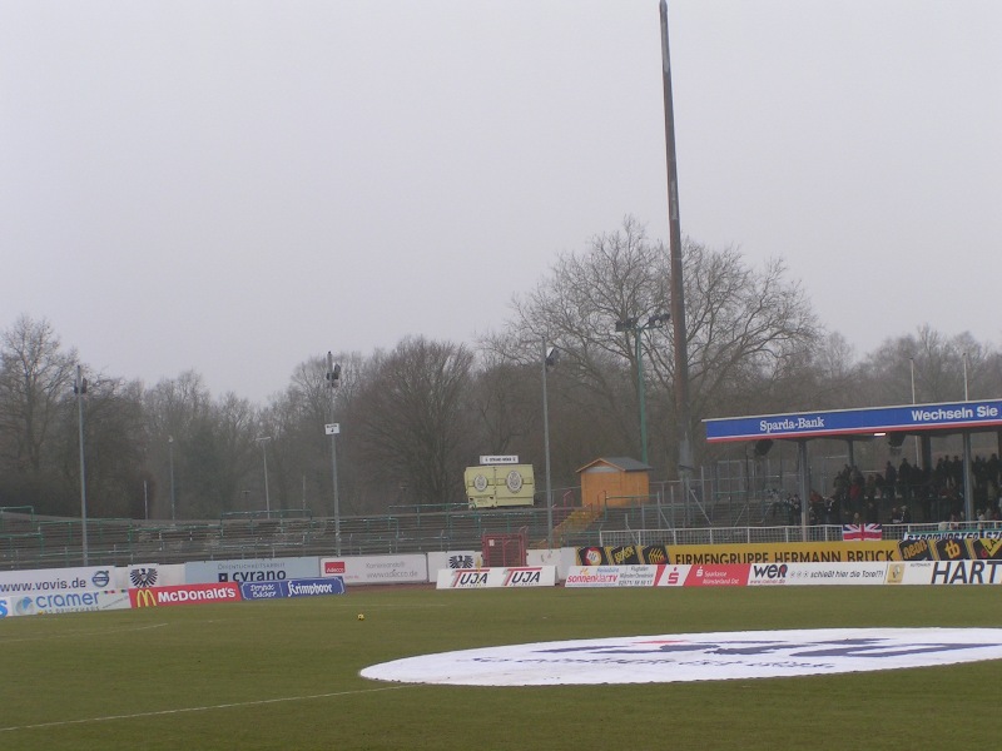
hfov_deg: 20.7
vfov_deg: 15.6
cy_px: 376
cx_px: 501
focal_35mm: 95
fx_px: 2750
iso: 50
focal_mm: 14.5
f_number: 5
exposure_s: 1/160
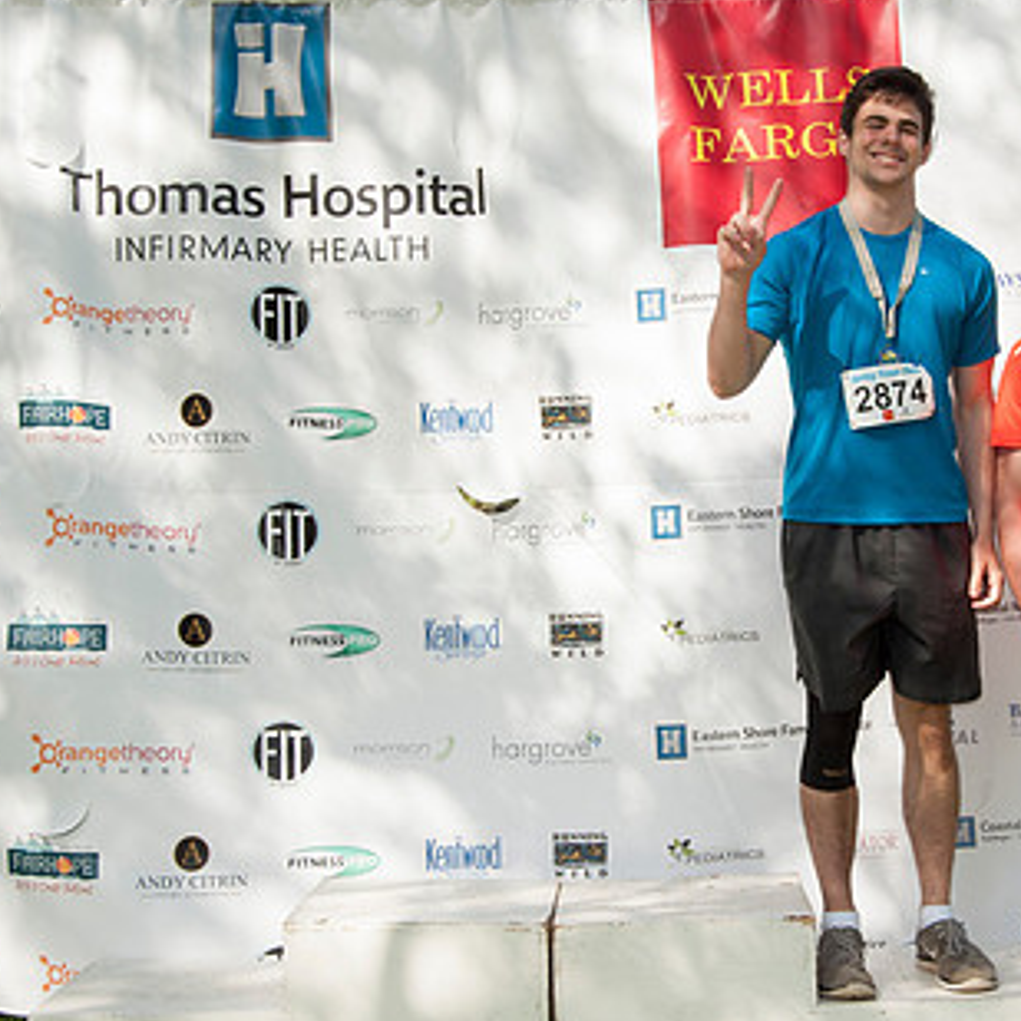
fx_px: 2236
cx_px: 720
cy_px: 510
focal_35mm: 67
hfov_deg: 25.5
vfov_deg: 25.7
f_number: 9
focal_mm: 28
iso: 250
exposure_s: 1/200
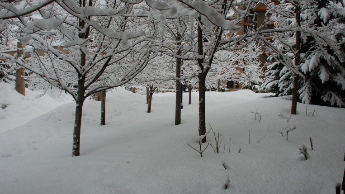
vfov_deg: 35.5
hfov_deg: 59.5
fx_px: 302
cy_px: 74
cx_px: 173
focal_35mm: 33
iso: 200
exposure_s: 1/60
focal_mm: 20
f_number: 8
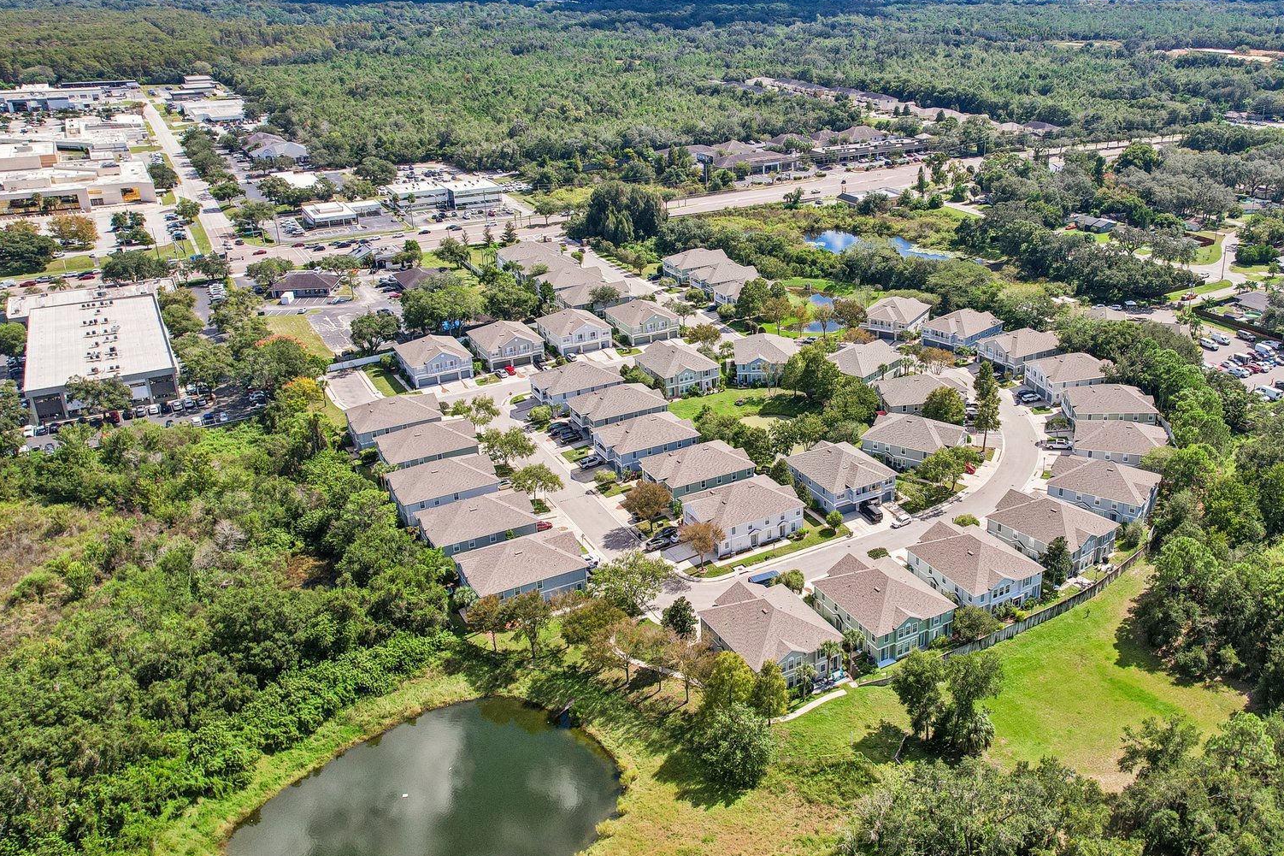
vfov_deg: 43.5
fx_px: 1070
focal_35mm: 30
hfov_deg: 61.1
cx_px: 804
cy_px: 384
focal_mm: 8.4
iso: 120
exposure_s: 1/2000
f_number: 2.8
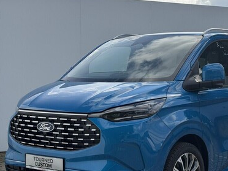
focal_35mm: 71
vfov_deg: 20.7
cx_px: 165
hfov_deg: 27.1
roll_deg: -0.2
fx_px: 468
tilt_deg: -1.4
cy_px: 101
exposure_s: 1/4587
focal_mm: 6.76
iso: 100
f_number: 1.78
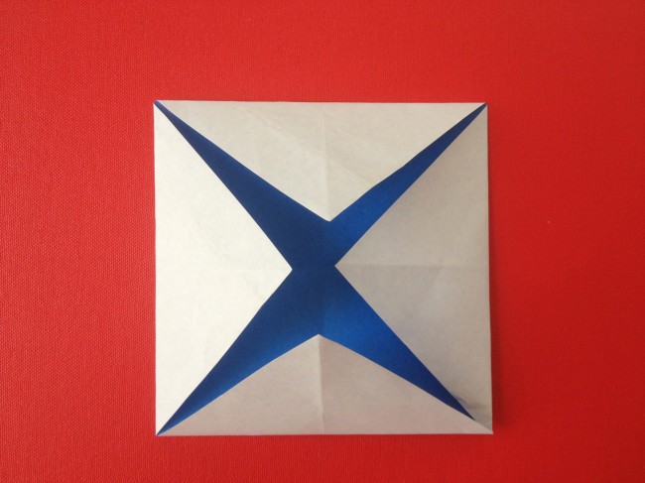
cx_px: 322
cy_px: 242
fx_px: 652
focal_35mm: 35
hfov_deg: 52.6
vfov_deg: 40.7
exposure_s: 1/24
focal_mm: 4.28
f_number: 2.4
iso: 50
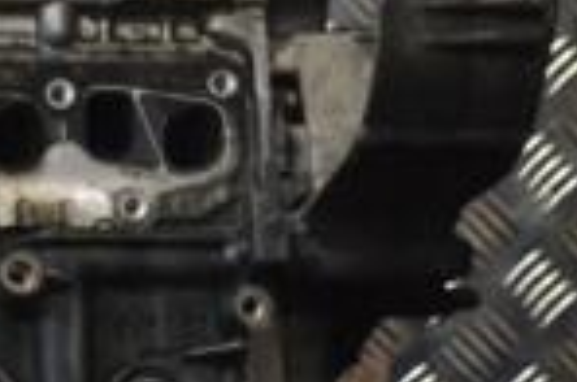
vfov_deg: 6.9
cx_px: -121
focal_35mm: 195
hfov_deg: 10.4
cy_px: 483
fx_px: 3119
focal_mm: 32
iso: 3200
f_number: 5.6
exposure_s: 1/125
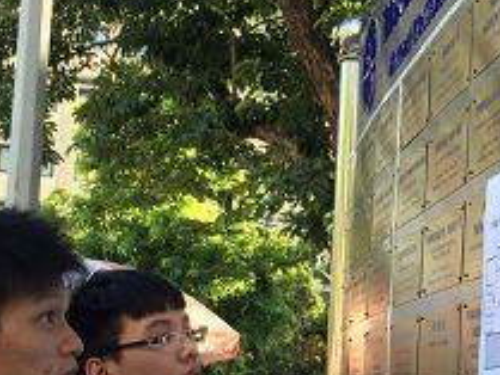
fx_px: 1069
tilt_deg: +2.7
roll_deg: -4.2
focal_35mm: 74
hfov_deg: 26.0
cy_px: 330
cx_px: 382
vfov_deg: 19.6
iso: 32
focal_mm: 4.15
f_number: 2.2
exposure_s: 1/120
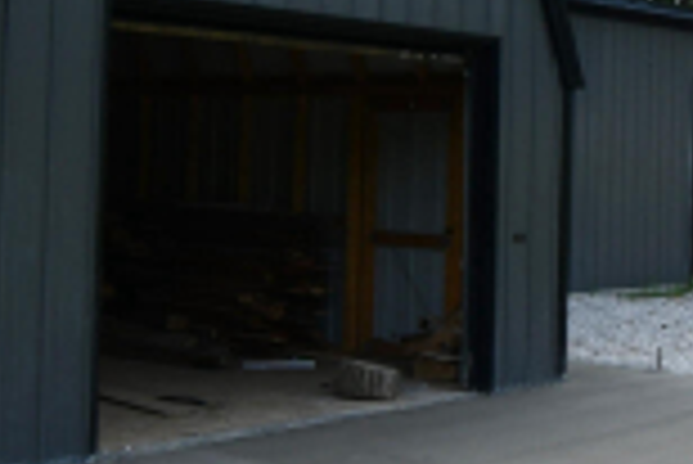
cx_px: 688
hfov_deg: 26.3
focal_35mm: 73
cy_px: 41
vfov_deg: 18.4
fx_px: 1407
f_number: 8
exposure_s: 1/250
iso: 200
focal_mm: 10
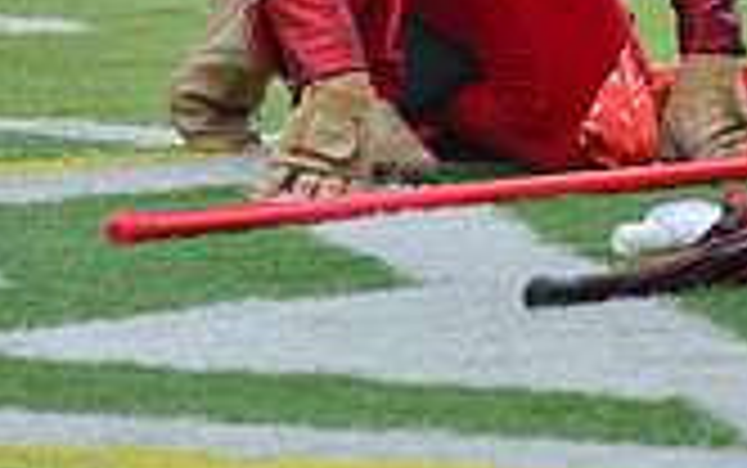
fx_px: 22491
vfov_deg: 1.2
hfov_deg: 1.9
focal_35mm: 1104
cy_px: -486
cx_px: 448
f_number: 5.6
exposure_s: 1/500
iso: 200
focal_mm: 400
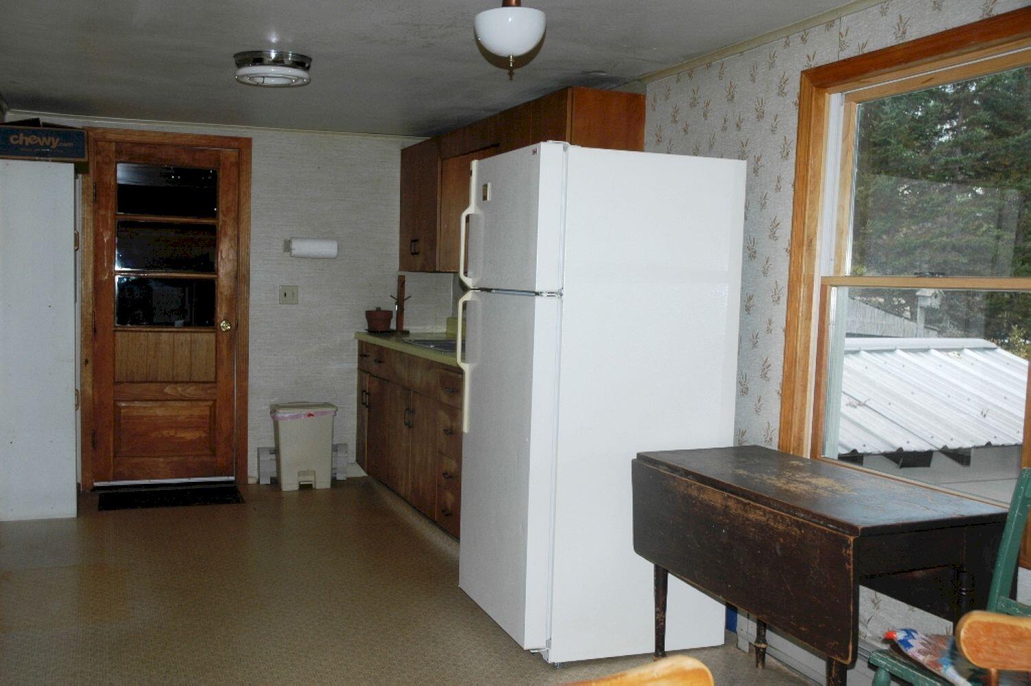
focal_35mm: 38
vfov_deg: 35.4
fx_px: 1073
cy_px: 343
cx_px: 516
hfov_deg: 51.3
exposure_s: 1/60
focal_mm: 25
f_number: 5.6
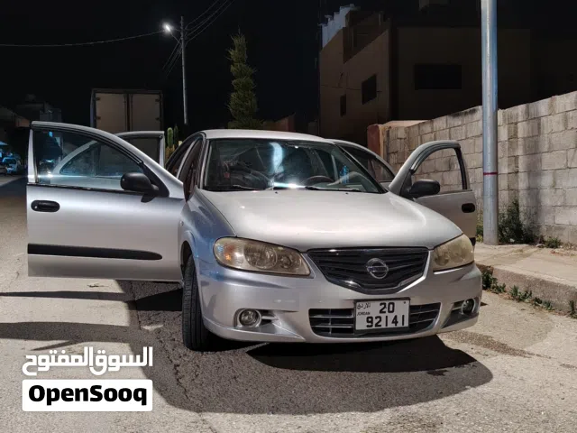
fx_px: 600
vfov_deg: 39.7
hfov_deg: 51.4
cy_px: 216
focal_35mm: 36
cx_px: 288
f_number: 1.75
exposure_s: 1/20
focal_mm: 5.25
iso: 2381
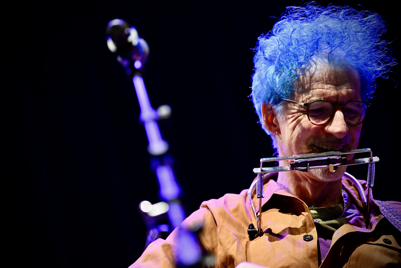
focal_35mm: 175
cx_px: 200
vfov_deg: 7.8
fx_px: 1949
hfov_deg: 11.7
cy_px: 134
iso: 3600
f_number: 2.8
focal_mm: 175
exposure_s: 1/200
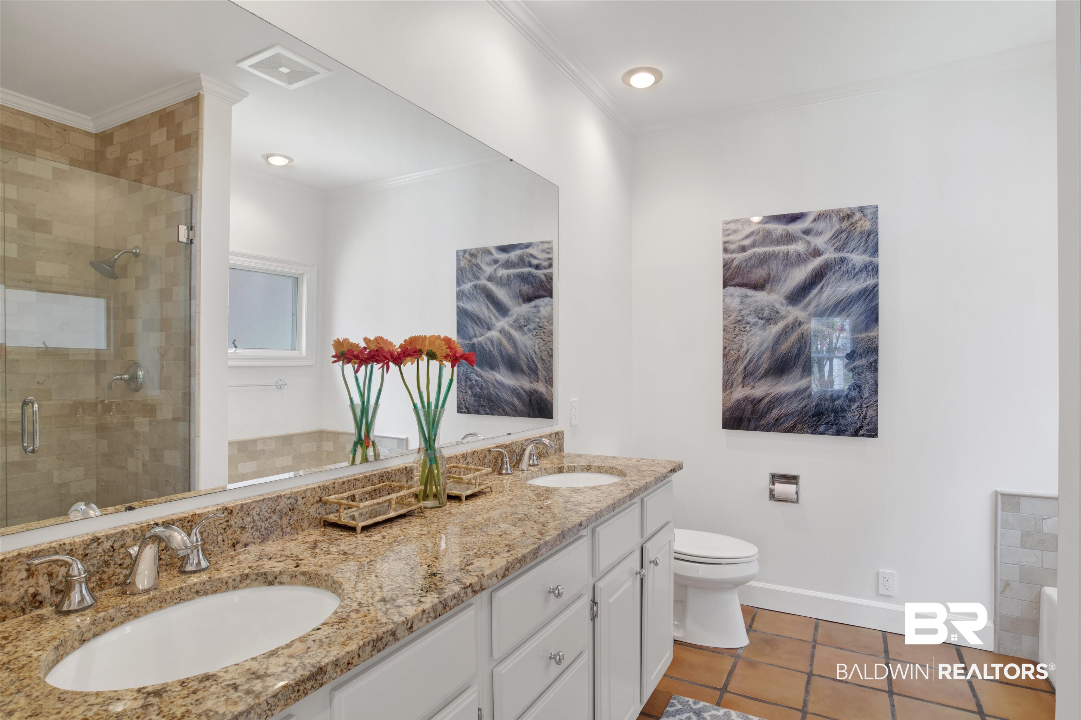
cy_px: 360
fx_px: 540
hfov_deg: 90.0
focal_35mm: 18
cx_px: 540
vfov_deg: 67.4
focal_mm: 18
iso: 200
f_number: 11
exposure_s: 1/5
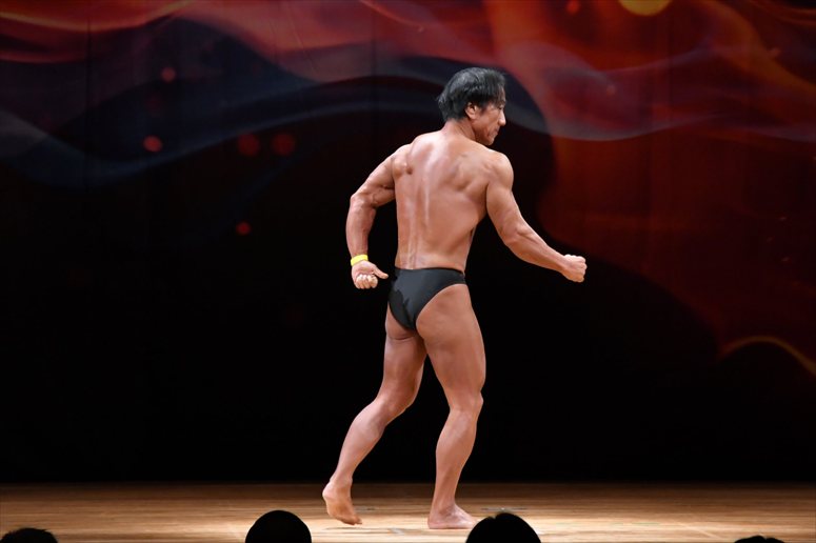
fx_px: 5777
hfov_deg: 8.1
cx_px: 408
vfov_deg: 5.4
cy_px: 272
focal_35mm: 255
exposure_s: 1/400
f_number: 5.6
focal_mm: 170
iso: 4000
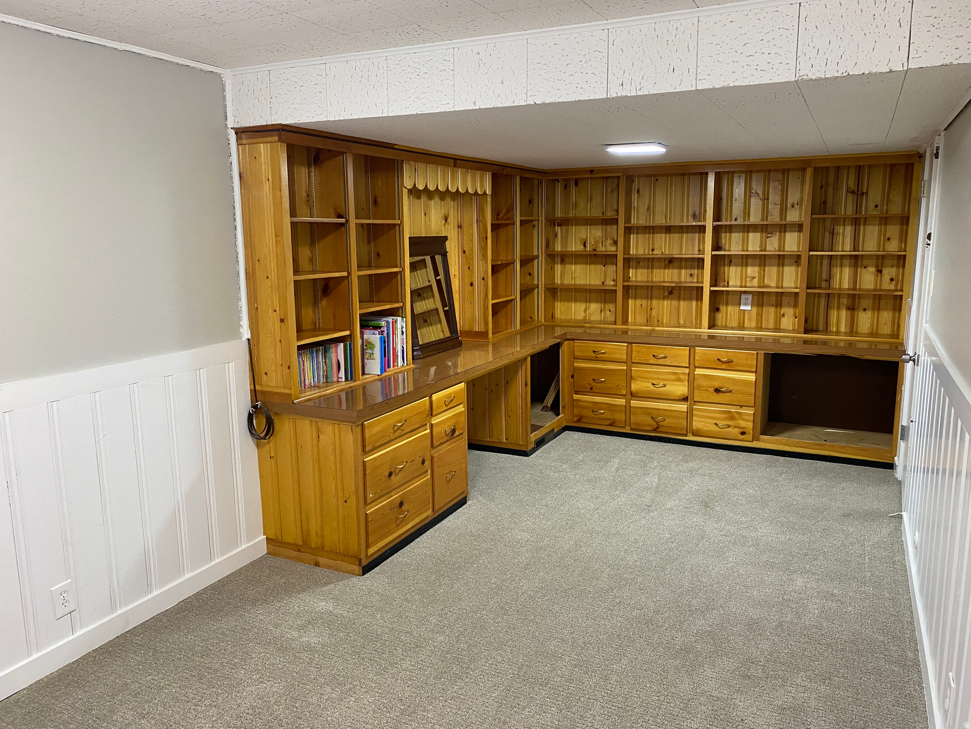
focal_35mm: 26
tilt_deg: -10.3
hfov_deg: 67.3
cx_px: 486
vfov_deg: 53.1
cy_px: 364
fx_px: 729
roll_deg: -0.2
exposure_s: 1/60
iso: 250
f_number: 1.8
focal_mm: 4.25
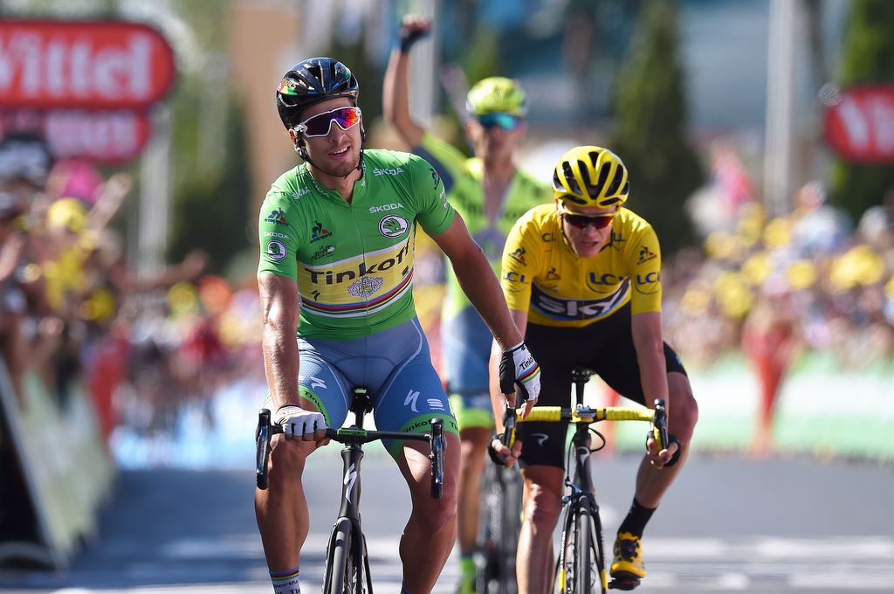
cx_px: 447
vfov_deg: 3.4
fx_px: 9921
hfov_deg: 5.2
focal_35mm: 400
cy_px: 297
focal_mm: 400
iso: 500
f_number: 5.6
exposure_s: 1/3200
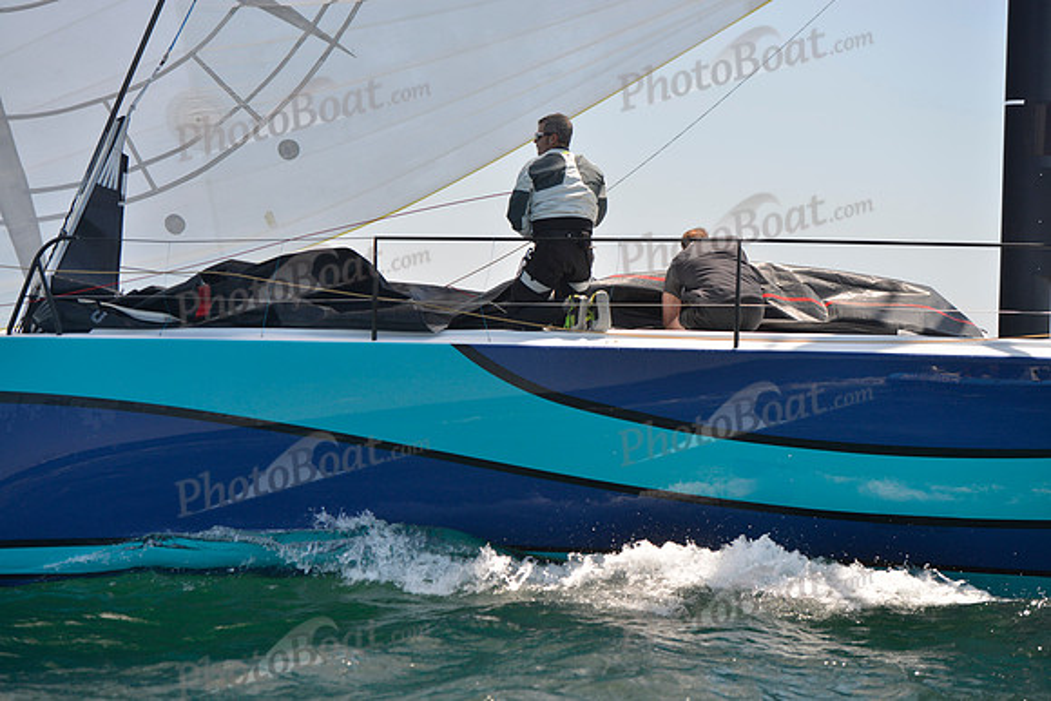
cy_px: 350
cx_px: 526
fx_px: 2511
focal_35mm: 86
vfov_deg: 15.9
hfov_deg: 23.6
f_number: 4
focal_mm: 86
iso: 400
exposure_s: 1/800
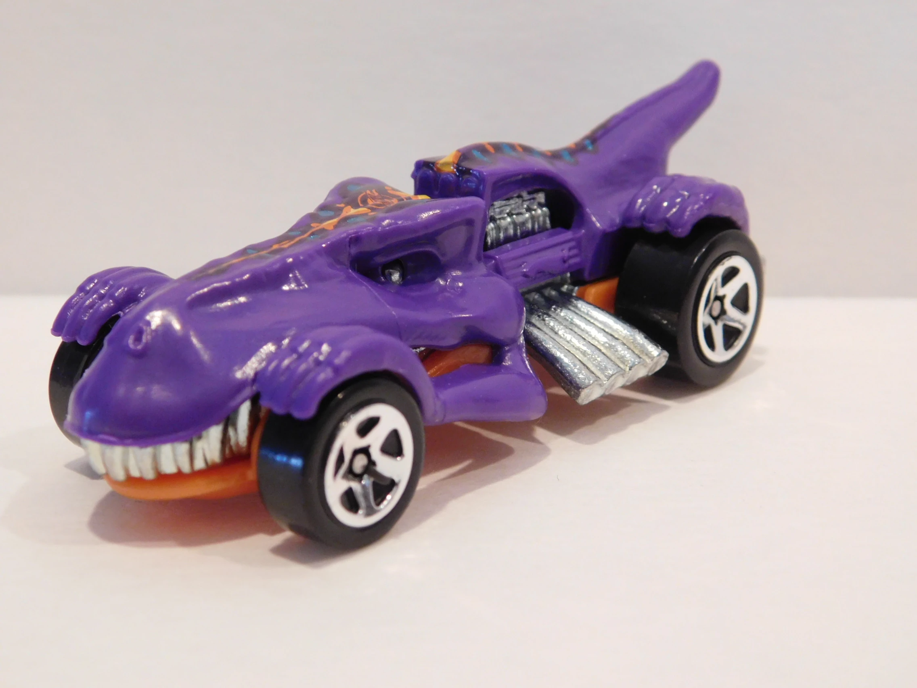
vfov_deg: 24.8
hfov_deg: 32.7
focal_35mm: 59
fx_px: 1563
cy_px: 344
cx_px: 458
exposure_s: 1/13
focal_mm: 10.4
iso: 400
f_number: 4
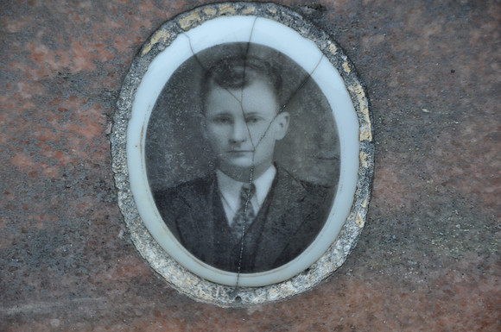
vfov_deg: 8.7
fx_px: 2189
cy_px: 166
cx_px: 250
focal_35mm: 158
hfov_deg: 13.1
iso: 320
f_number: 5.6
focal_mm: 105
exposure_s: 1/125
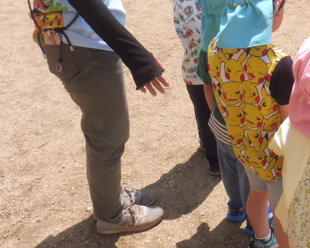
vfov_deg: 26.9
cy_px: 40
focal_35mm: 55
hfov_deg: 31.6
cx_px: 309
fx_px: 505
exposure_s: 1/800
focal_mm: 4.3
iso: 100
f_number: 4
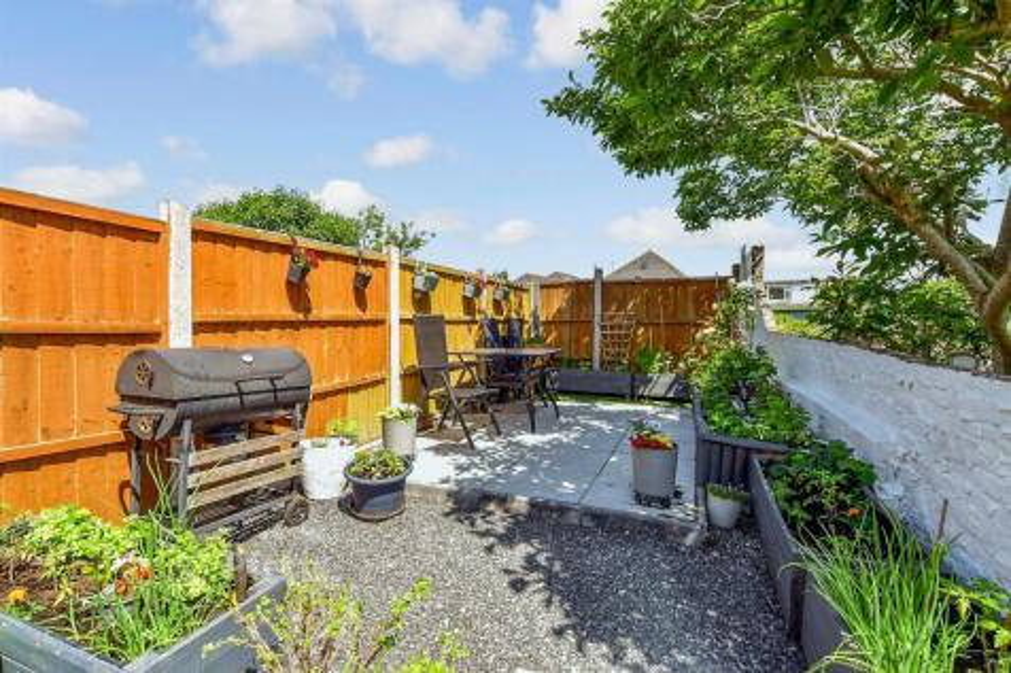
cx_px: 506
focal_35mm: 17
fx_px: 477
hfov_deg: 93.3
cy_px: 336
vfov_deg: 70.4
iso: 250
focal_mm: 11.5
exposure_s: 1/250
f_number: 8
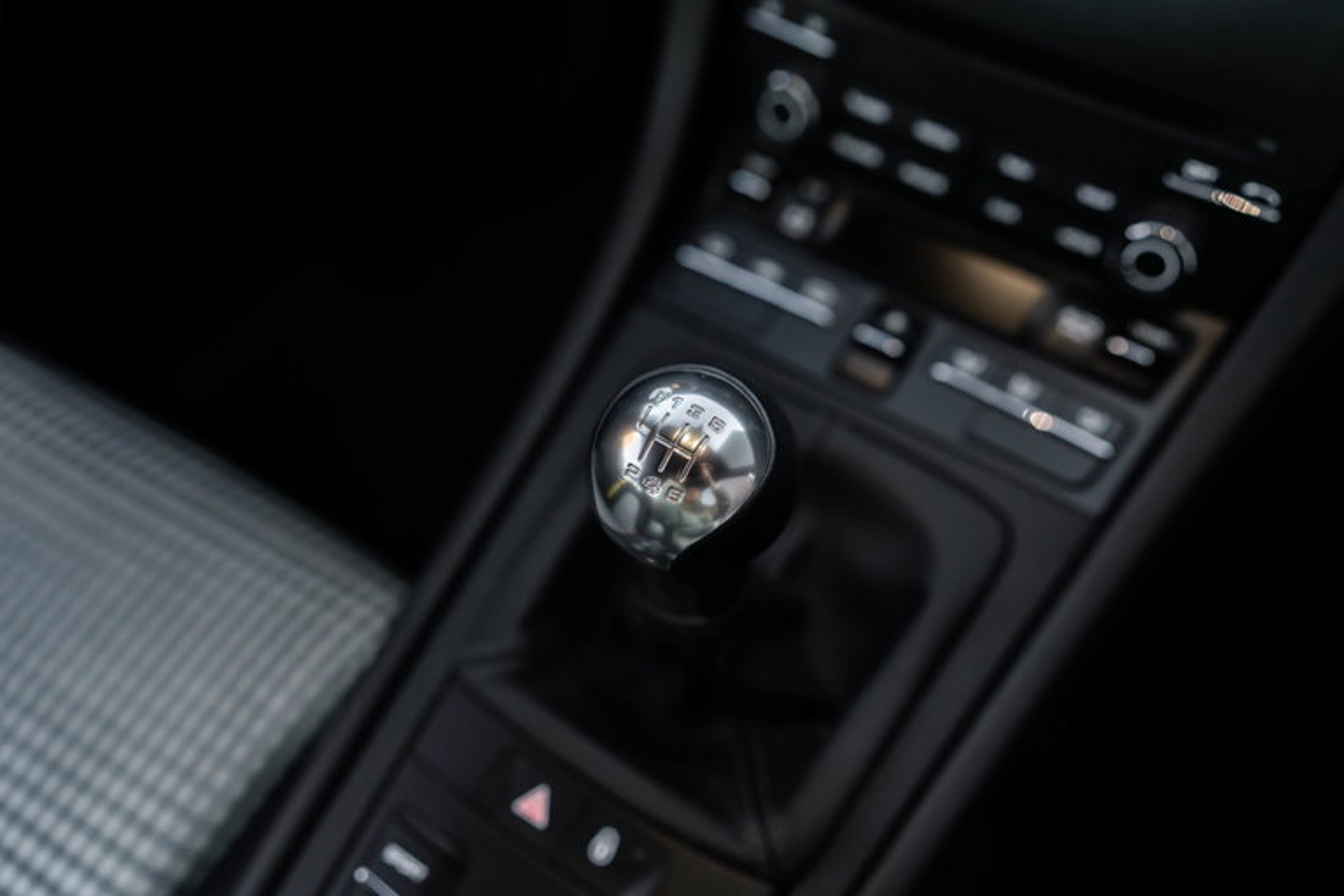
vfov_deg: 37.9
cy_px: 448
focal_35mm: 35
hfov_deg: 54.4
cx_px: 672
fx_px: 1307
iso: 1000
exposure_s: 1/100
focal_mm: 35
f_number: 2.2
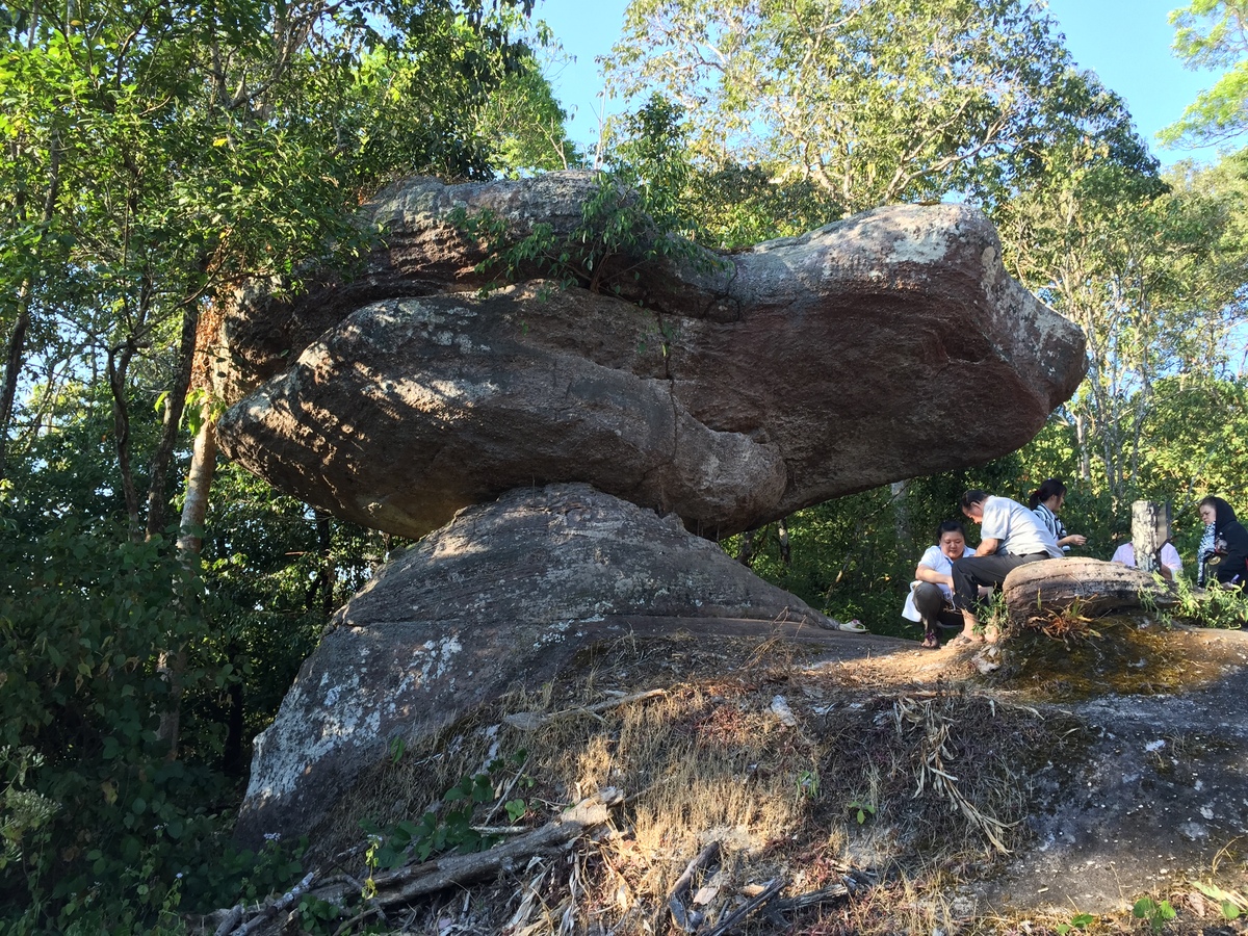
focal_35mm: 29
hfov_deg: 61.7
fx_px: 1046
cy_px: 468
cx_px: 624
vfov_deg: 48.2
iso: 32
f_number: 2.2
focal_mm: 4.15
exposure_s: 1/120
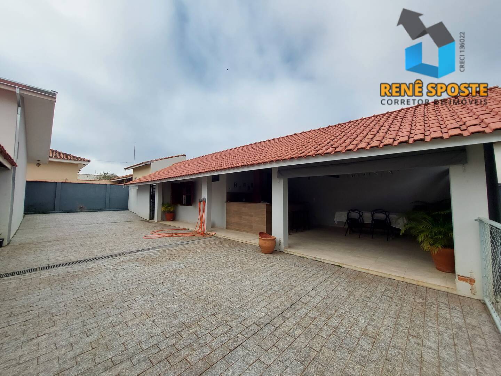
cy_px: 188
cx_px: 250
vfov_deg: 89.9
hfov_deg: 106.2
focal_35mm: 13
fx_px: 188
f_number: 2.2
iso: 40
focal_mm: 1.74
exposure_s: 1/1026
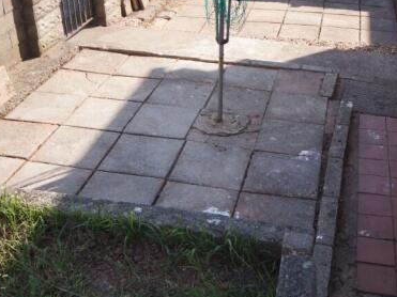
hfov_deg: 37.4
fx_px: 585
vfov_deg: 28.2
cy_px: 85
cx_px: 238
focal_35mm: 51
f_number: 5.6
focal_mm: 20
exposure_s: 1/160
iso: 100
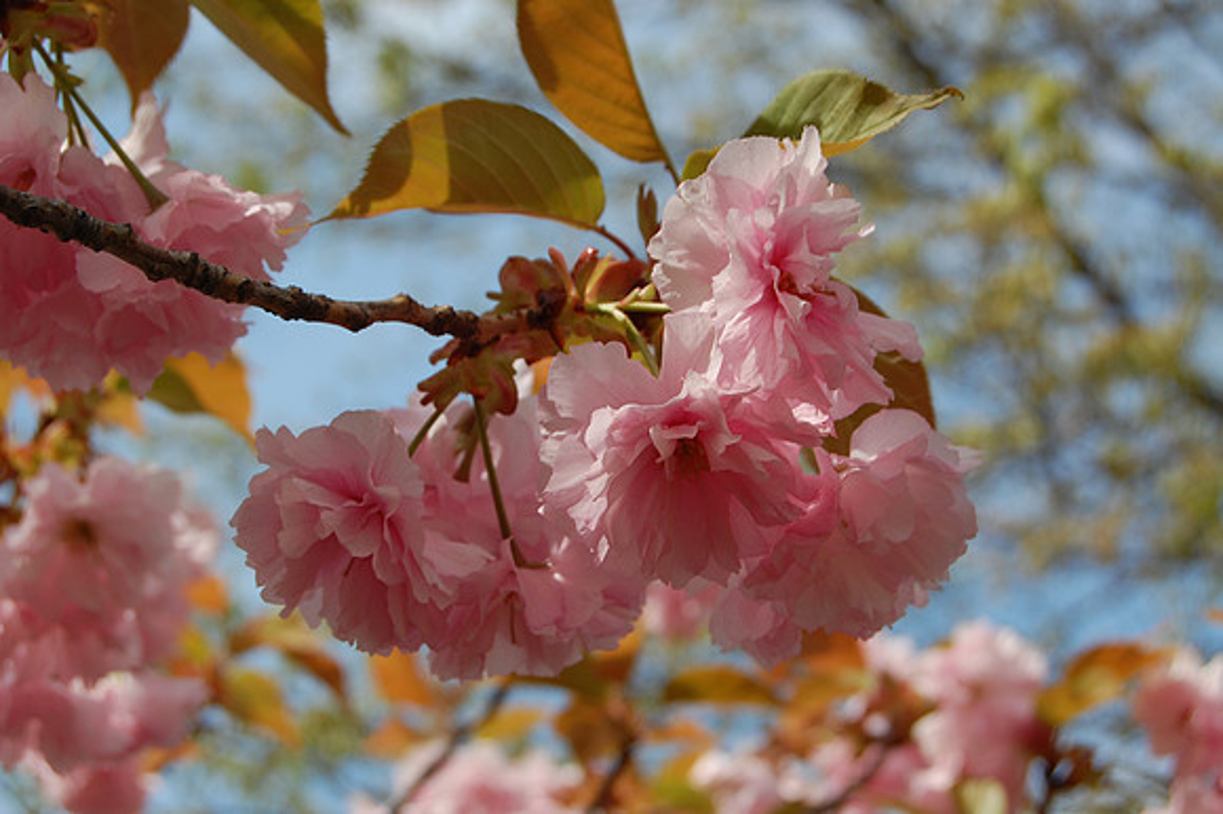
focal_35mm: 82
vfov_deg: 16.5
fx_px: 2801
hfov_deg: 24.6
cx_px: 612
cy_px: 407
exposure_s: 1/320
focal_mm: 55
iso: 200
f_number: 9
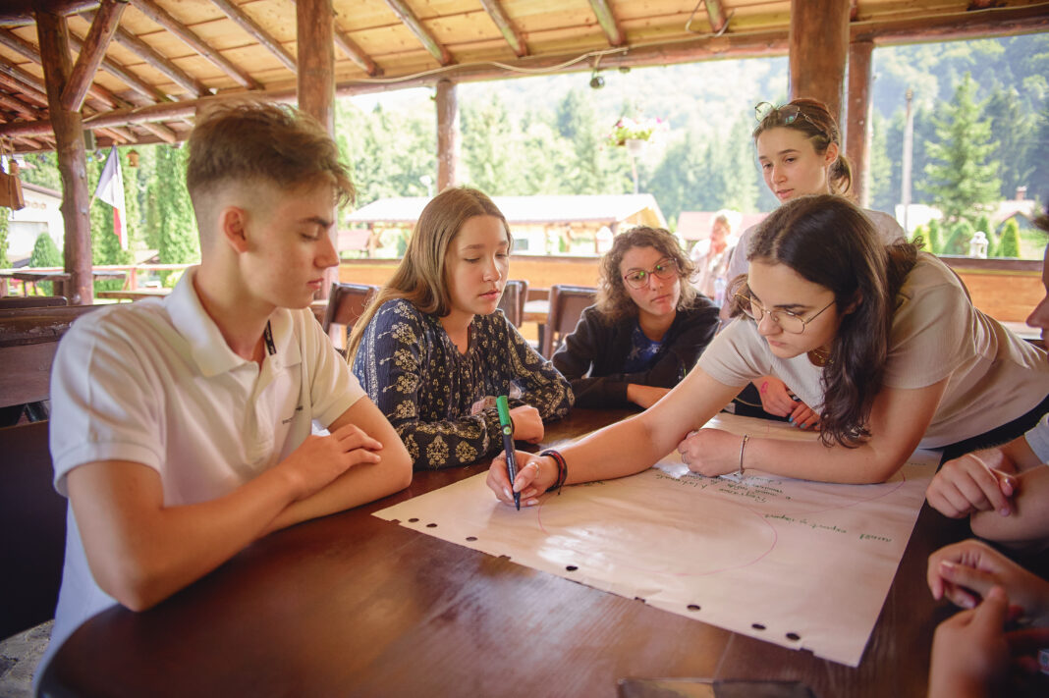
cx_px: 524
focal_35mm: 24
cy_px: 349
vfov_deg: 53.1
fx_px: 699
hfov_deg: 73.8
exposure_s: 1/500
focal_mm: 24
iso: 800
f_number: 2.8
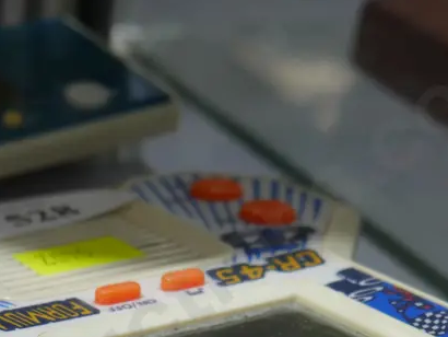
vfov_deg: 13.9
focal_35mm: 105
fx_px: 1360
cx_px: 117
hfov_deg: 18.6
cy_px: 354
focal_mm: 21
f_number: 4.6
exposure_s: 1/60
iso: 320
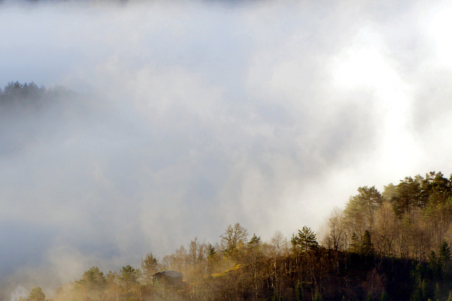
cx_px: 84
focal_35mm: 851
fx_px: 10688
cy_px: 254
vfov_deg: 1.6
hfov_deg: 2.4
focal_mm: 400
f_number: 8
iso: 800
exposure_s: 1/500
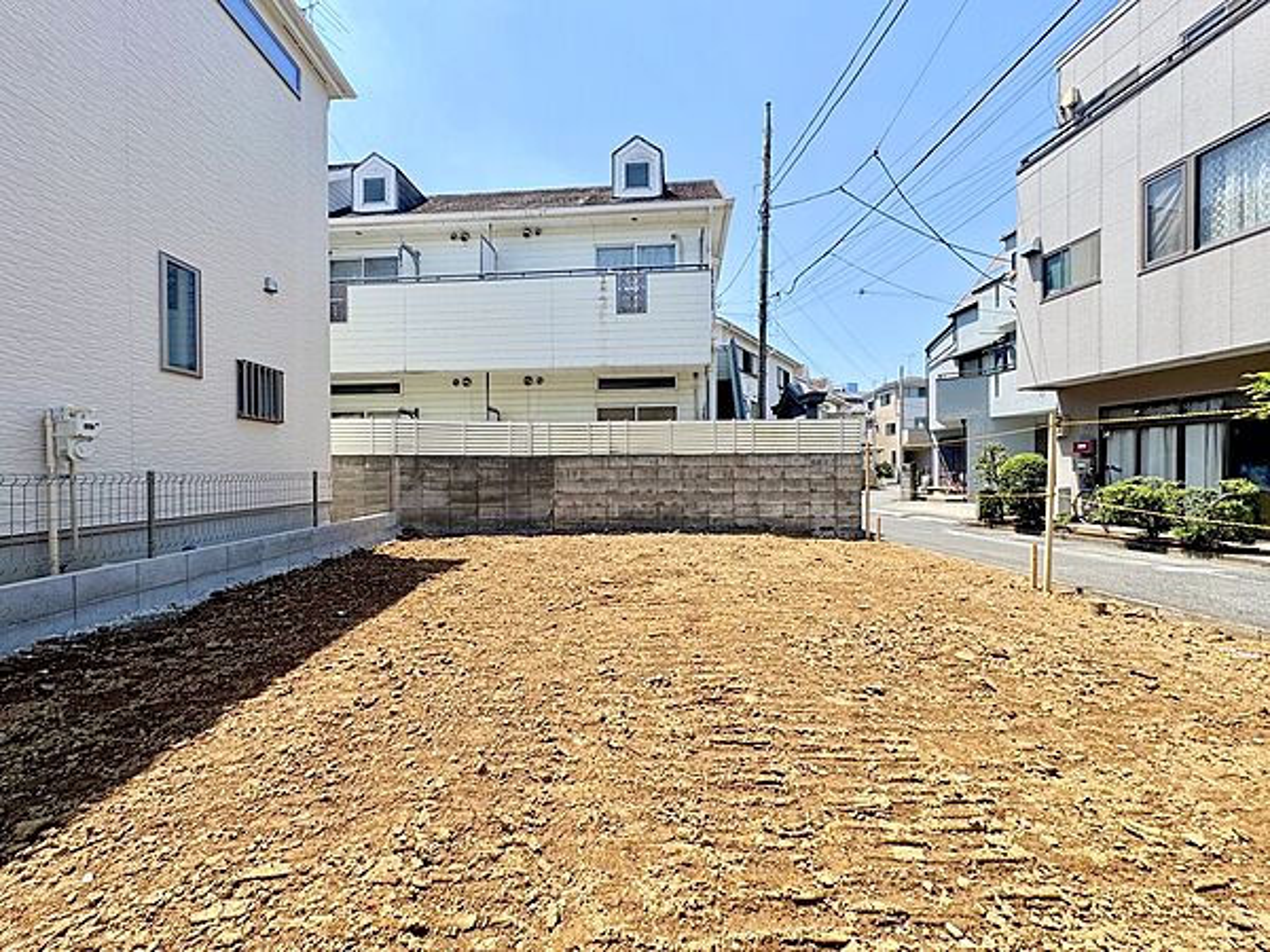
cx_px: 635
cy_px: 476
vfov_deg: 85.7
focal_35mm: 14
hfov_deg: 102.1
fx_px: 514
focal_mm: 2.22
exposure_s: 1/1143
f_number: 2.2
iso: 50
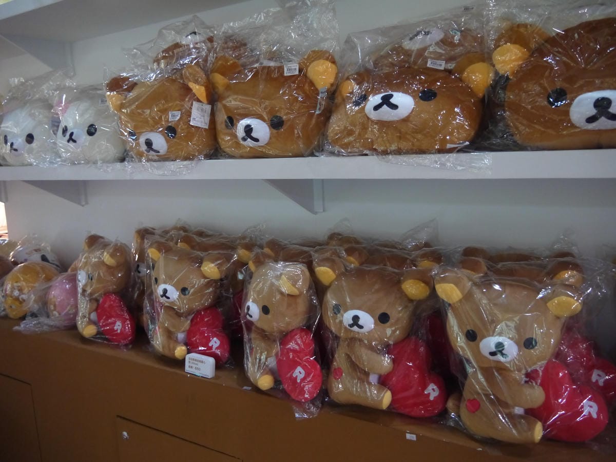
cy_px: 231
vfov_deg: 49.7
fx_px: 498
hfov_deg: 63.4
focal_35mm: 28
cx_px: 308
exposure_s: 1/60
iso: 1000
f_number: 3.5
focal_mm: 14
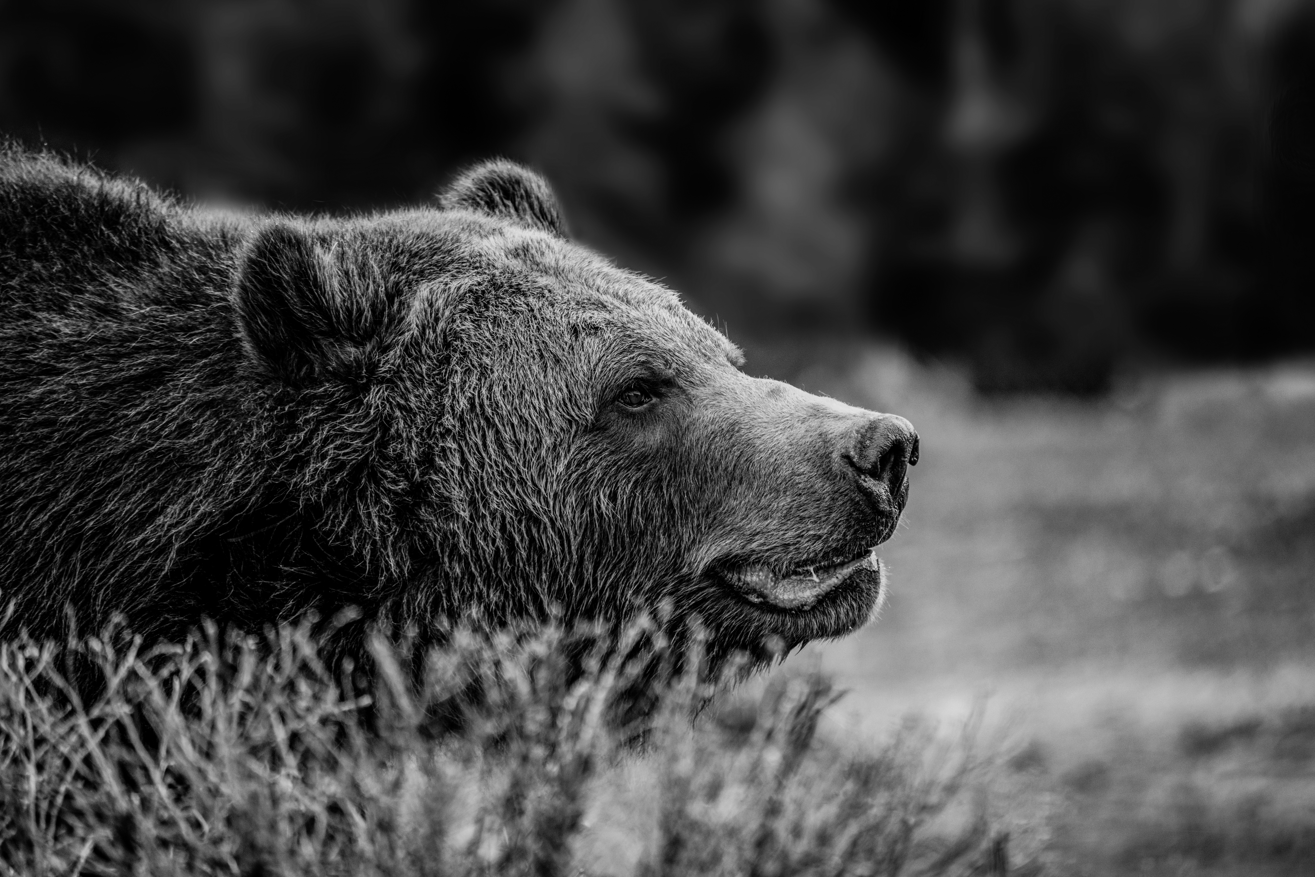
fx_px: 14615
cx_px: 658
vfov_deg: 3.4
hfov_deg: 5.2
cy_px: 438
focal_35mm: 400
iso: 800
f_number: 6.3
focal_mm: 400
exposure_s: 1/250
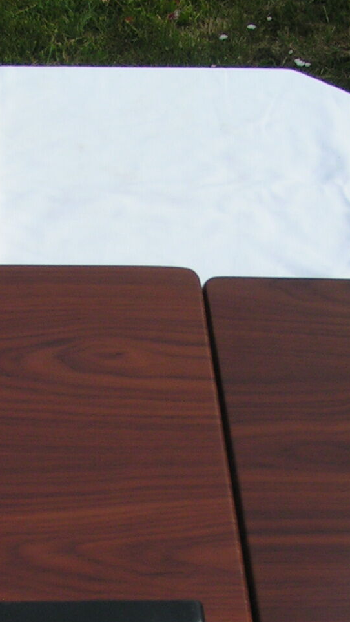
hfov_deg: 13.7
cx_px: 78
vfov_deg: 23.9
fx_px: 1451
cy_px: 481
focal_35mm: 88
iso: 50
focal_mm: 5.8
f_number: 5.6
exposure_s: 1/500
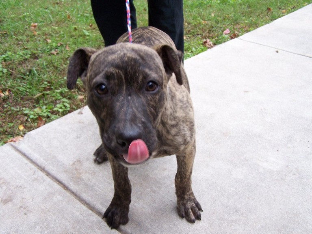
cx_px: 156
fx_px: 343
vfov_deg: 37.7
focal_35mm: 38
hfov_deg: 49.0
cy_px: 117
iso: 140
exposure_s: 1/180
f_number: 2.8
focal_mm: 6.3
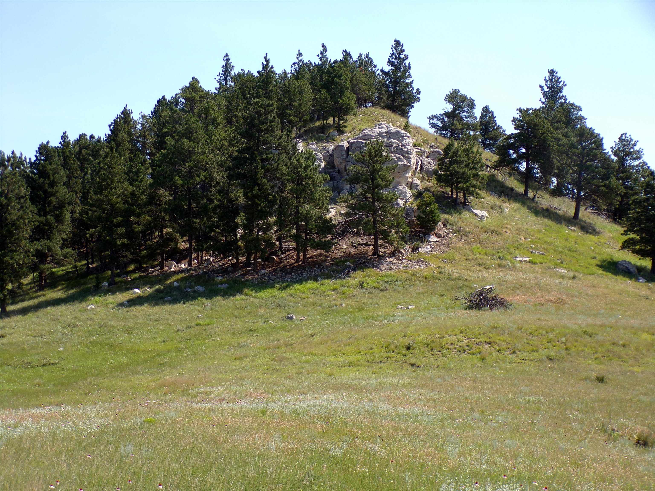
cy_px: 246
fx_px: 1230
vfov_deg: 22.6
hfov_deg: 29.8
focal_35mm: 65
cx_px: 328
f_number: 4.3
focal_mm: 11.6
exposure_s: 1/420
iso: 80
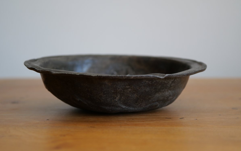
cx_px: 121
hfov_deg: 32.0
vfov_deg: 20.3
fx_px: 420
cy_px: 81
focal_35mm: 64
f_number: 2.8
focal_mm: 30
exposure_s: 1/100
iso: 200
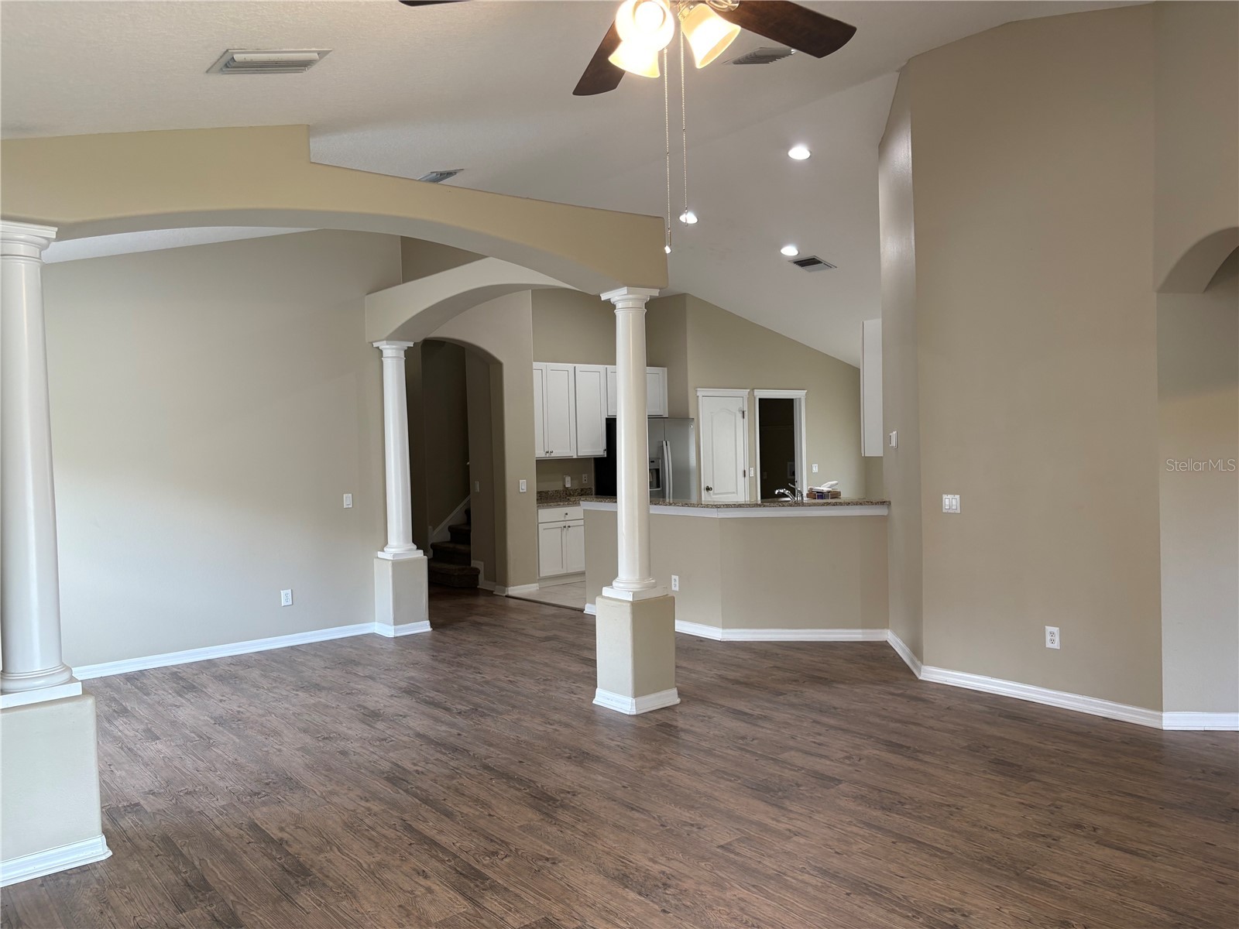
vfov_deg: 53.1
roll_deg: +2.3
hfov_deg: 67.3
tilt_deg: -0.3
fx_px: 931
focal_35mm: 26
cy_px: 464
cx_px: 620
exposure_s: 1/60
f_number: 1.6
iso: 80
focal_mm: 5.96
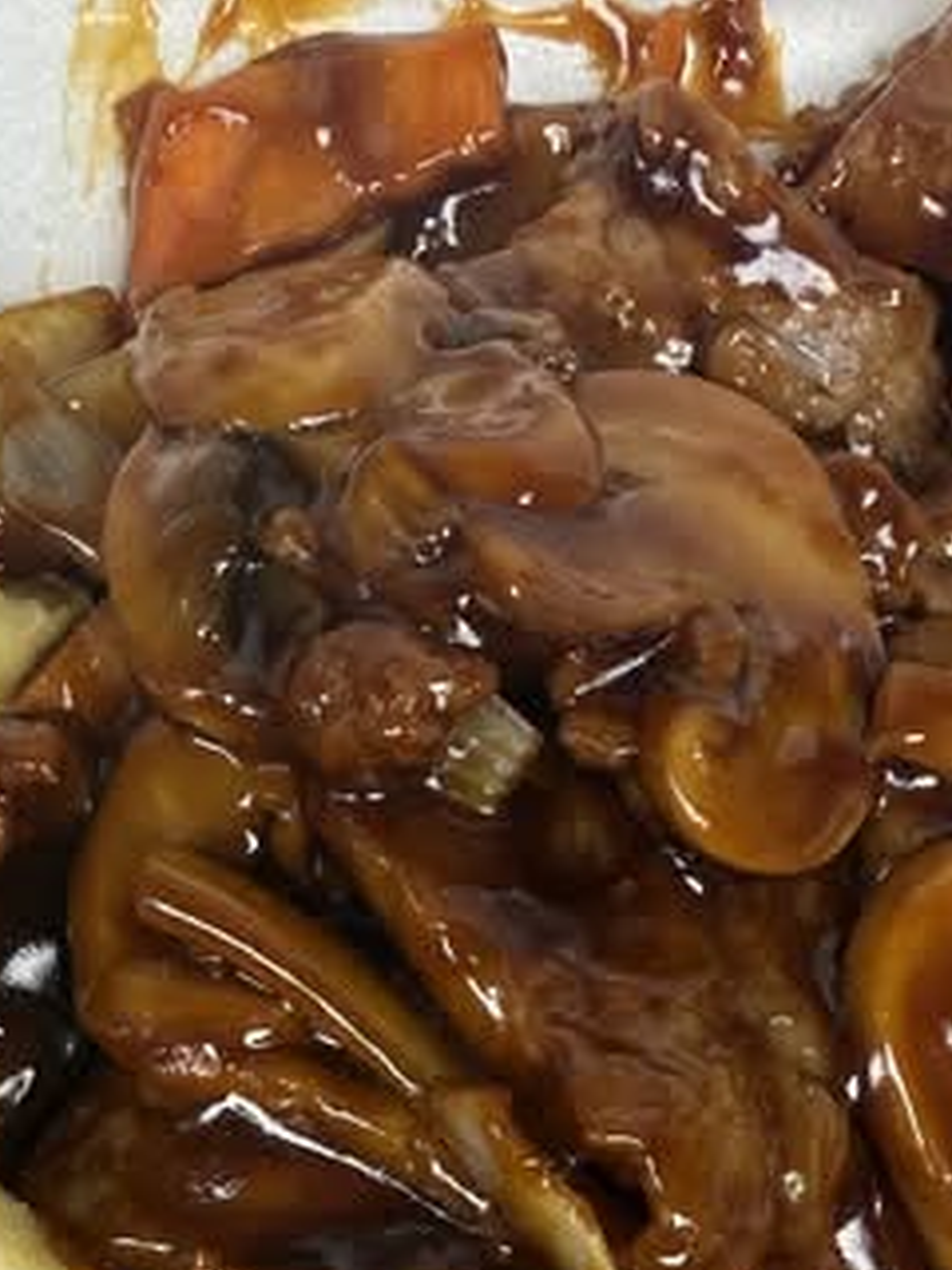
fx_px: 2017
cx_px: 270
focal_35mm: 55
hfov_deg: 26.3
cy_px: 1451
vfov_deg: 30.6
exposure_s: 1/60
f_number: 2.2
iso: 160
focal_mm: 2.22
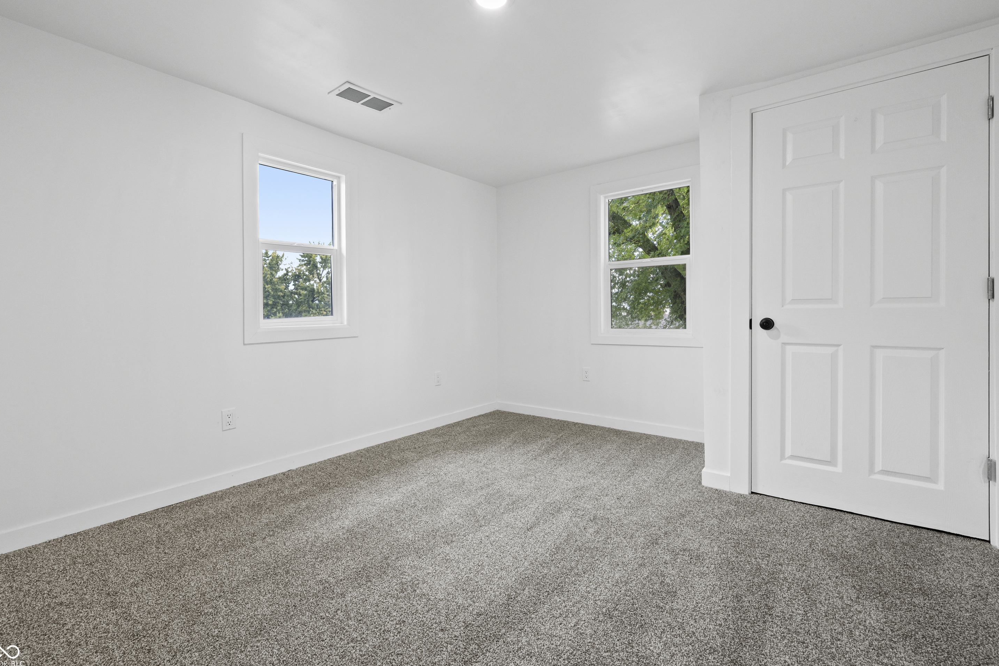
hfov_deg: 96.7
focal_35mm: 16
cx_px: 506
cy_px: 321
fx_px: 444
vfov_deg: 73.7
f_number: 10
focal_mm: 15
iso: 5000
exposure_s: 1/15
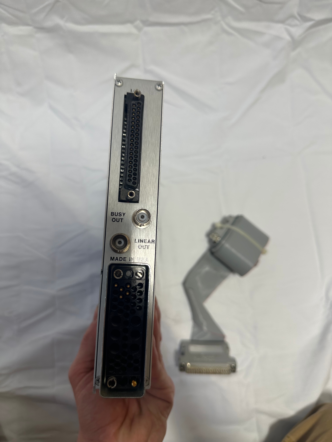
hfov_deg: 56.8
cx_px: 166
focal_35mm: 24
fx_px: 307
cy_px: 221
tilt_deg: -79.9
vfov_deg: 71.6
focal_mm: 6.86
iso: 64
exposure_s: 1/159
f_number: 1.78
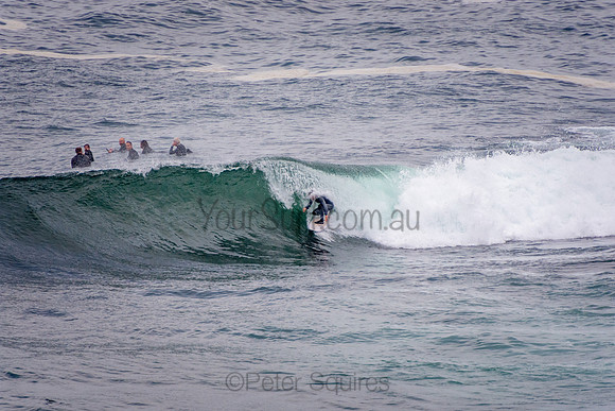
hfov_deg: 3.4
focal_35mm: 600
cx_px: 308
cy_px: 206
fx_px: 10252
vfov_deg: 2.3
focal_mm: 400
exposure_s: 1/250
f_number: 5.6
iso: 900
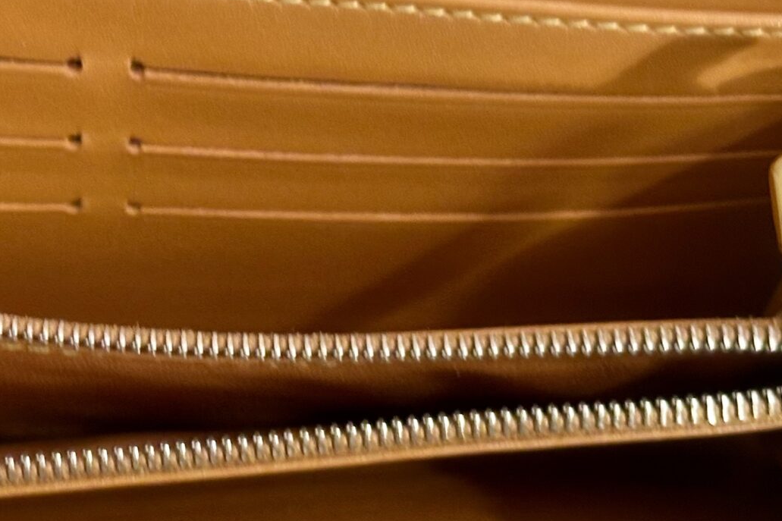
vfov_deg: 11.0
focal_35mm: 124
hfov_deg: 16.4
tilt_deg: -65.9
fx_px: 2693
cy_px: 165
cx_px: 120
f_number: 1.78
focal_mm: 6.86
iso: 250
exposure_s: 1/50
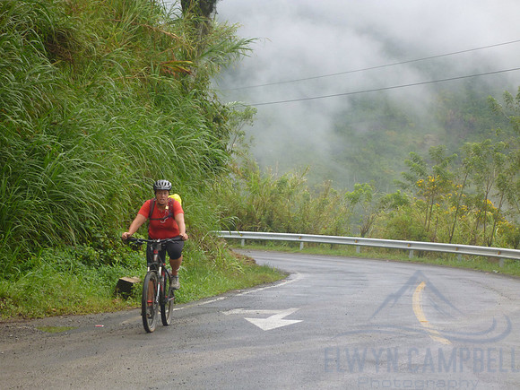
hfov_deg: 17.3
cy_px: 195
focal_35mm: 114
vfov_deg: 13.0
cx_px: 260
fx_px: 1713
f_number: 5.8
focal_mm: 20.3
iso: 200
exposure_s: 1/125
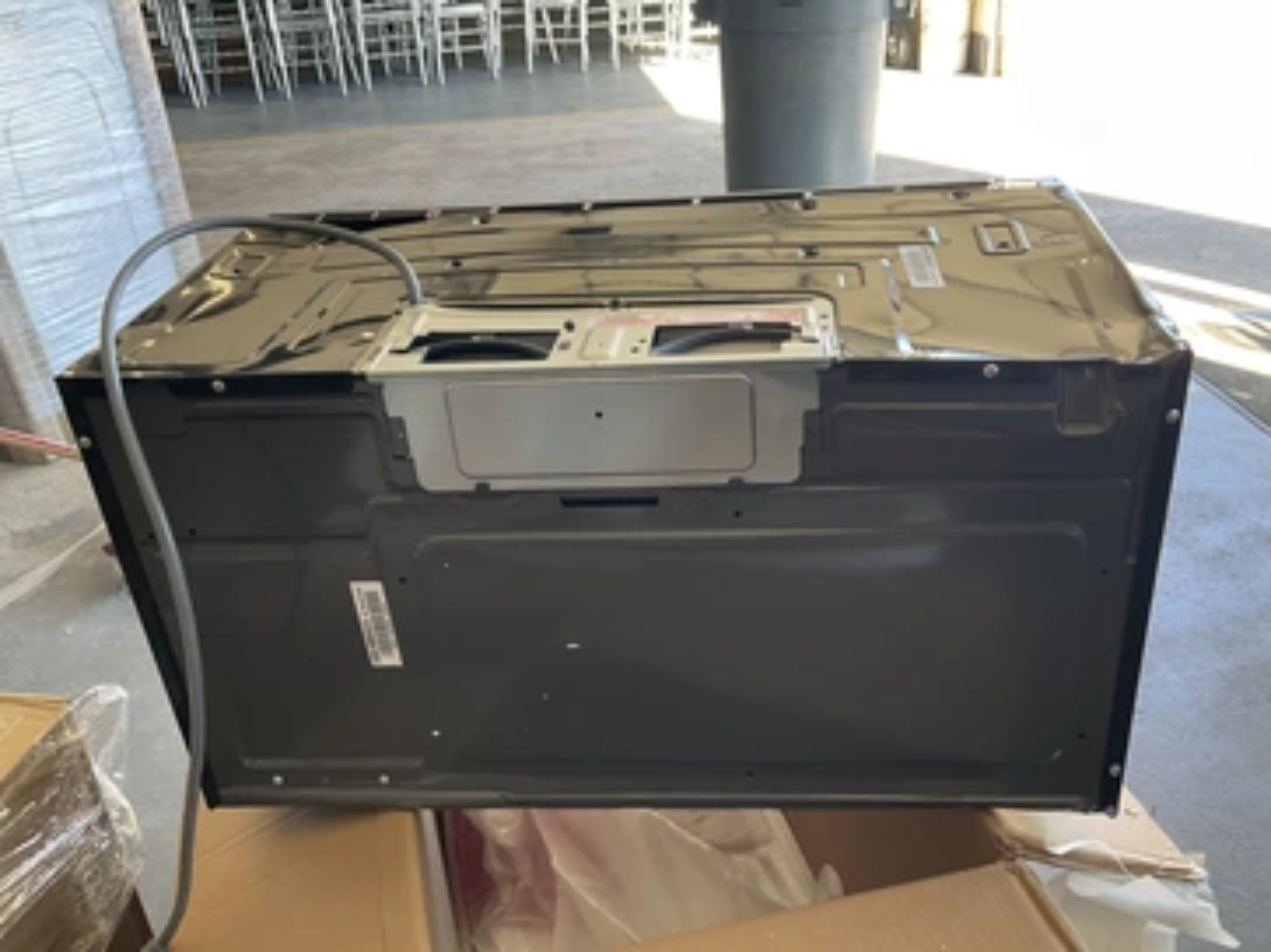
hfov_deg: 56.8
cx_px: 658
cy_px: 500
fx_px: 1175
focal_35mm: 32
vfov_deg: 44.1
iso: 64
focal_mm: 3
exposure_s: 1/112
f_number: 1.8
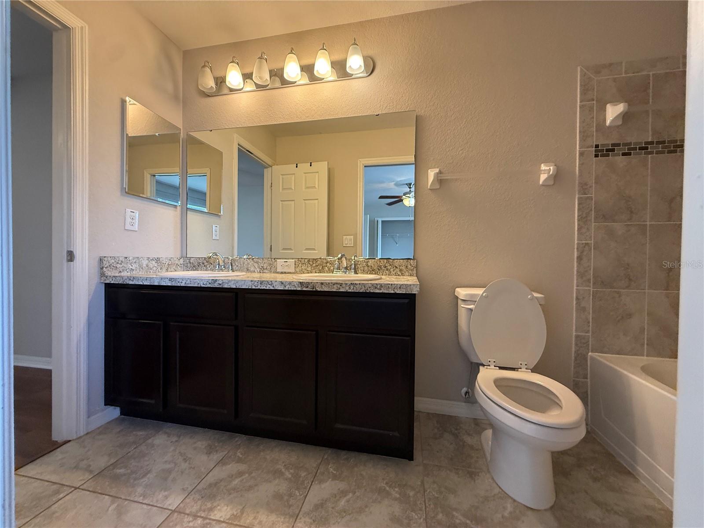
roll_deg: -2.0
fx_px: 285
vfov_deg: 85.7
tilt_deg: +0.4
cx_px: 352
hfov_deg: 102.1
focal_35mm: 14
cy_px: 264
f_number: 2.2
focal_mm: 2.22
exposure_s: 1/120
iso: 320
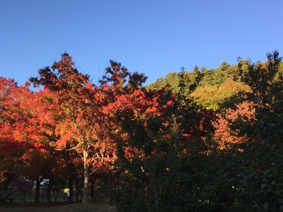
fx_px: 343
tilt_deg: +9.3
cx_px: 83
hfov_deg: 43.8
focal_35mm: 42
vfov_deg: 34.1
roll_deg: +0.5
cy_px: 137
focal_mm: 4.15
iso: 32
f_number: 2.2
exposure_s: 1/460
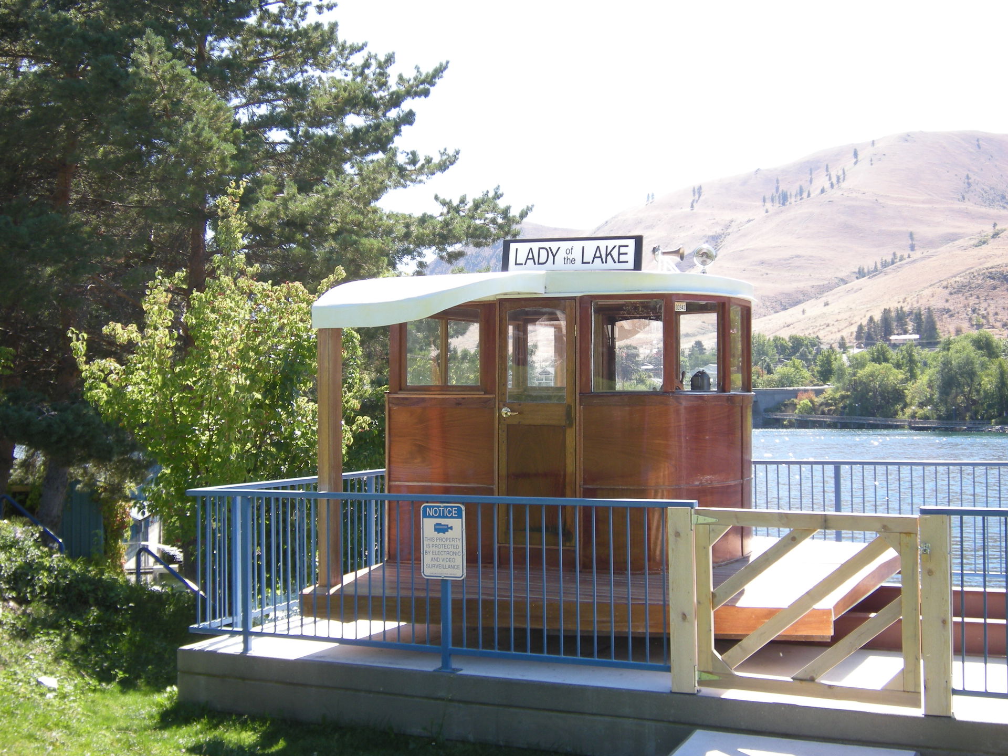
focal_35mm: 45
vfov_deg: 32.2
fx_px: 1310
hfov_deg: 42.1
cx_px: 504
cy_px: 378
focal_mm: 7.5
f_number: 3.5
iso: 64
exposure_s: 1/186
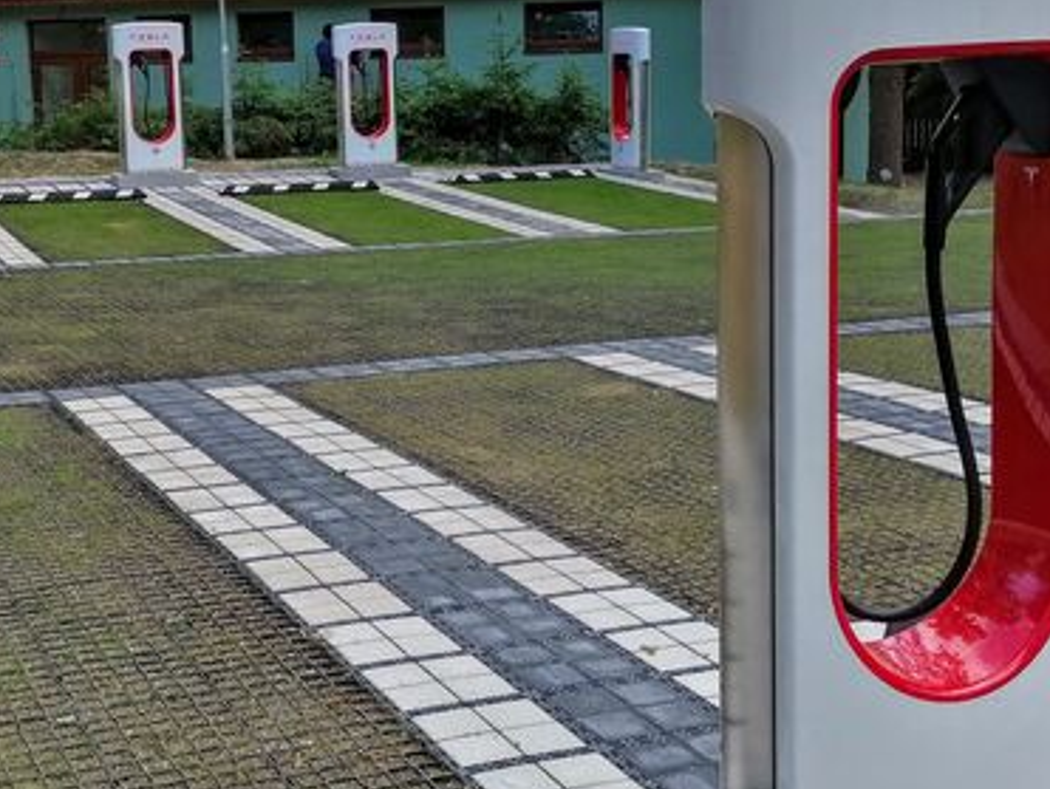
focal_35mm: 56
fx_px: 1700
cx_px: 385
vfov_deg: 26.0
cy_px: 263
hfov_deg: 34.1
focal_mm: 5.3
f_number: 1.8
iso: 50
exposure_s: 1/394
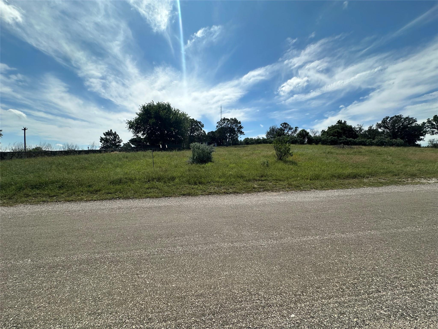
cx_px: 219
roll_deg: +0.3
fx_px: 177
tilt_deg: -0.2
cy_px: 164
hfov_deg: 102.1
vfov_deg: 85.7
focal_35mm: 14
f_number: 2.2
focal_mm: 2.22
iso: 50
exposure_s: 1/3509
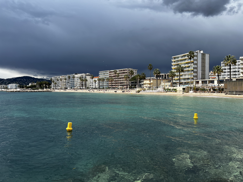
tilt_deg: -0.7
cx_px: 122
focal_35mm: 26
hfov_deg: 67.3
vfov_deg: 53.1
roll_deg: -0.1
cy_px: 91
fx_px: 183
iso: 50
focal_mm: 5.7
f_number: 1.5
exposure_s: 1/5076
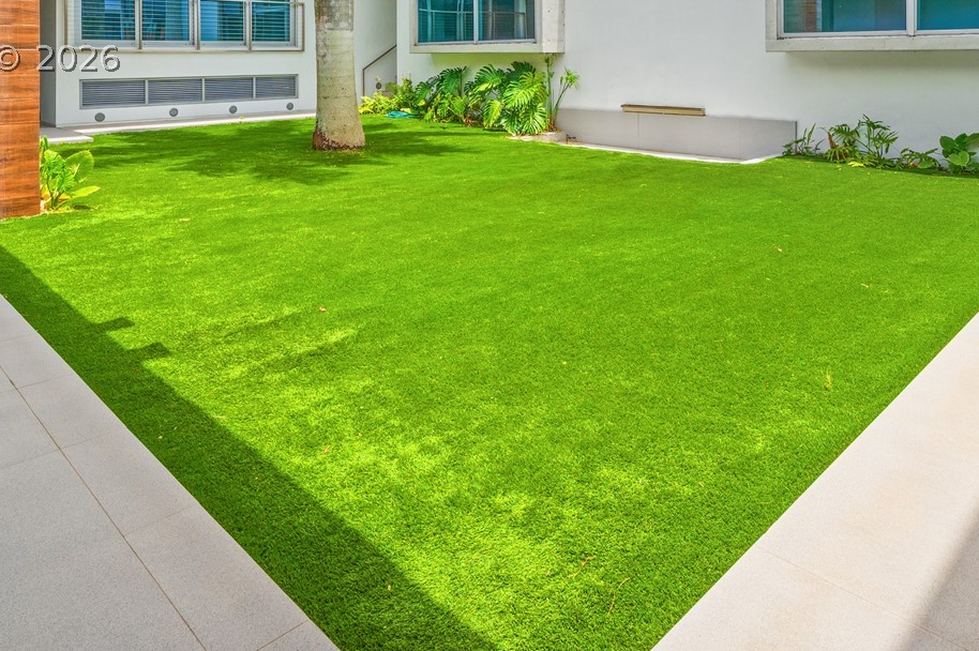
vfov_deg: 44.7
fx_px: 707
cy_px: 56
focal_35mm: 26
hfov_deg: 69.2
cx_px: 541
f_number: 10
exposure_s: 1/400
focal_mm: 14
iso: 200
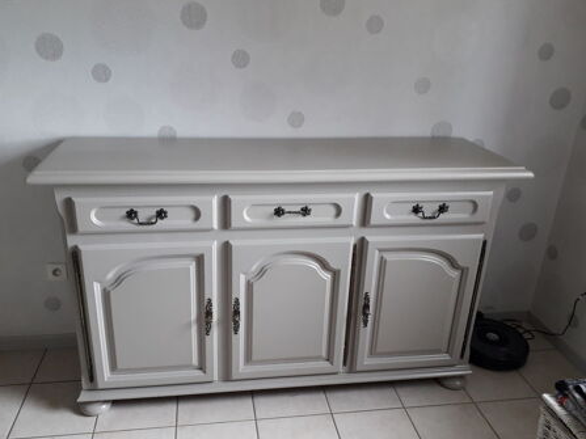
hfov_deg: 61.6
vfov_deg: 48.2
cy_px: 214
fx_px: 491
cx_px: 273
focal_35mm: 29
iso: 100
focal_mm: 3.6
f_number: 1.9
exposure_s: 1/50
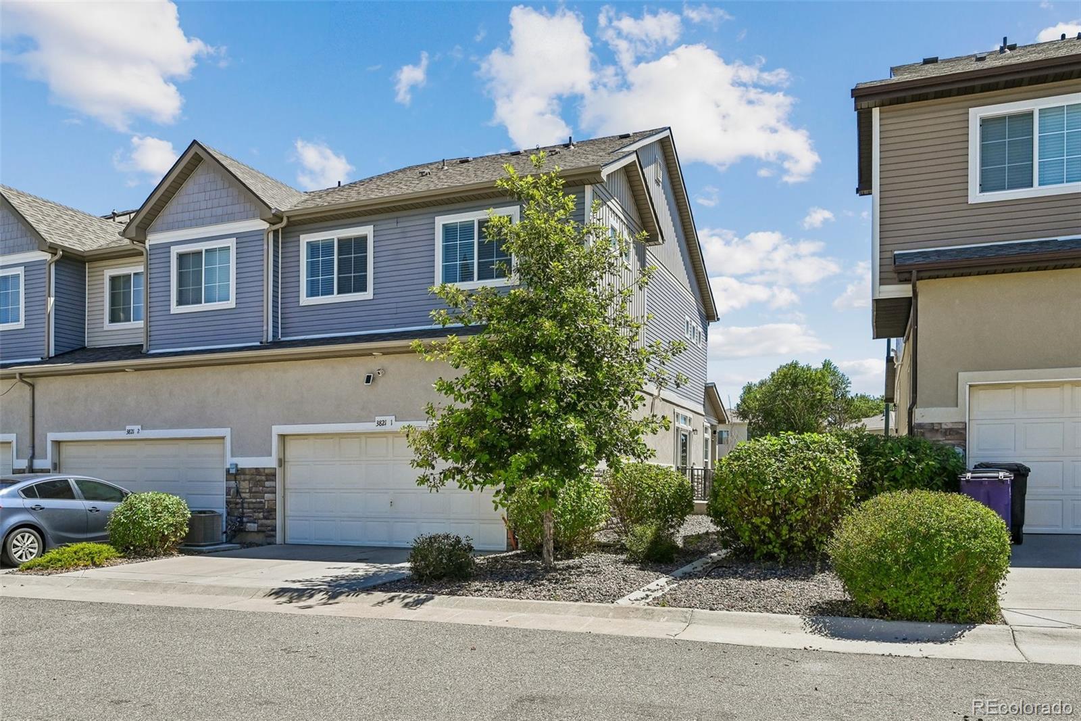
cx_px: 540
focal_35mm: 25
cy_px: 360
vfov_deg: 51.3
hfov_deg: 71.5
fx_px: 750
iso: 400
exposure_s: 1/800
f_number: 10
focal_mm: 25
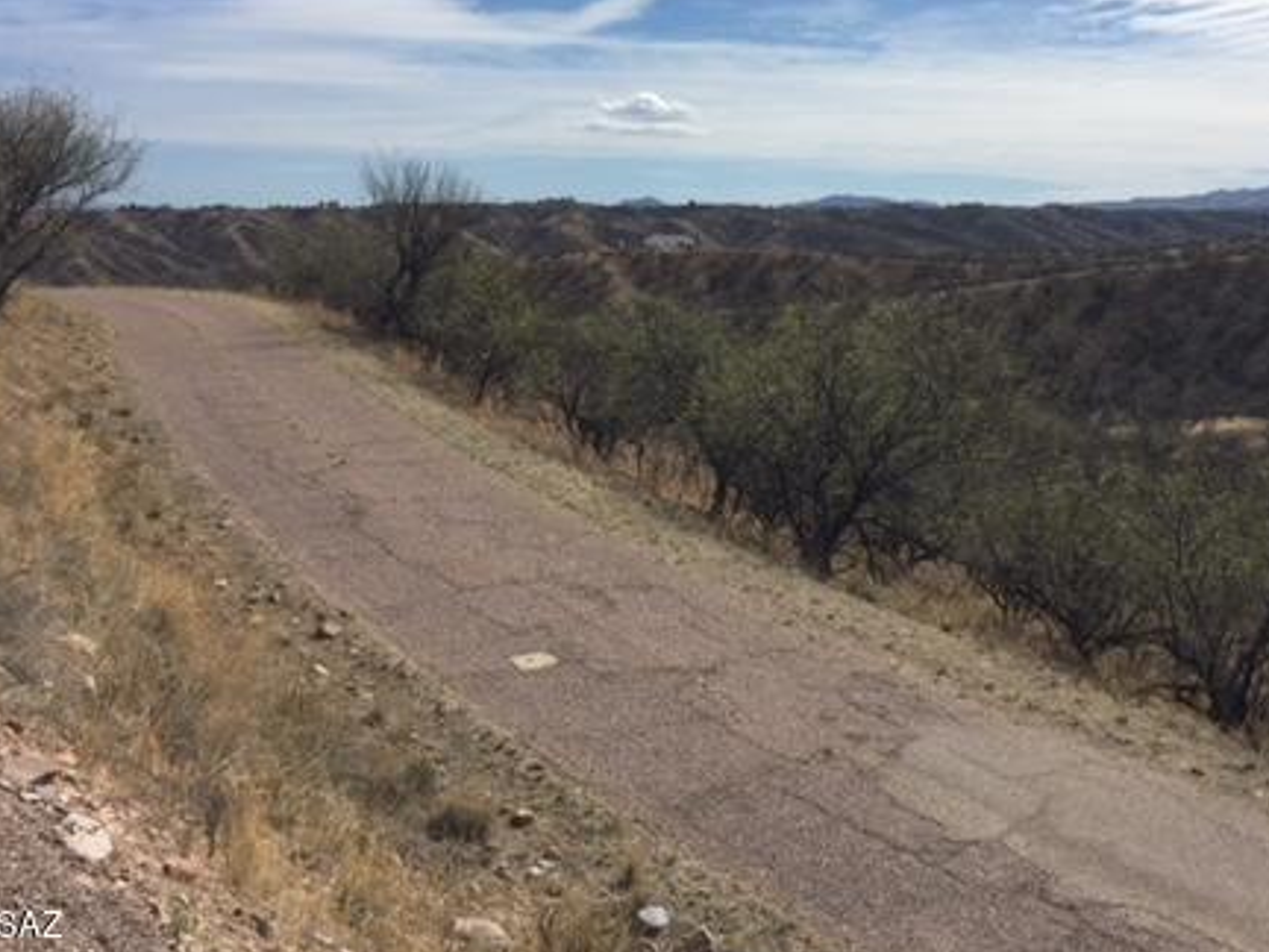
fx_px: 1576
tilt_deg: -1.4
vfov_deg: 33.1
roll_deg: -1.4
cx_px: 726
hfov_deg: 43.7
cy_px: 279
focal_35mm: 43
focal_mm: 4.15
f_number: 2.2
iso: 32
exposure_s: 1/4405
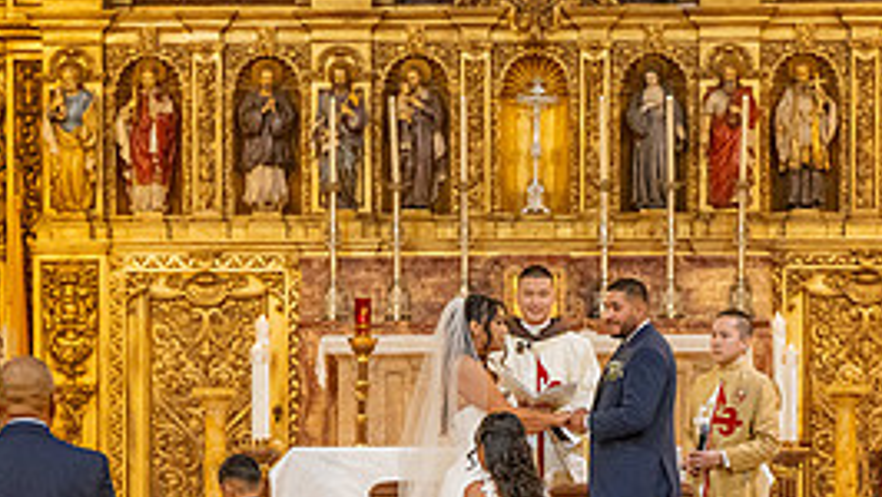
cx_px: 418
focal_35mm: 160
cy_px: 608
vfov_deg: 7.5
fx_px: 3744
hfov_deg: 13.4
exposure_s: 1/200
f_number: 2.8
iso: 2000
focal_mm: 70
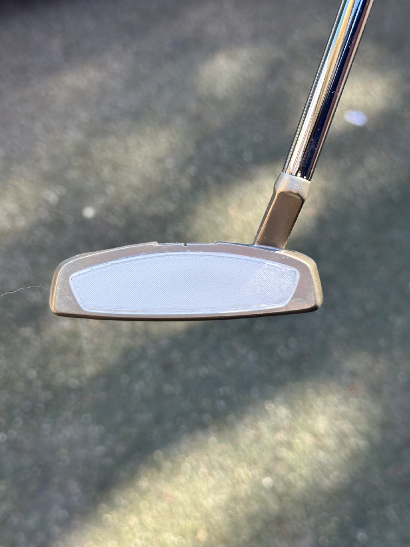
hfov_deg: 30.3
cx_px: 205
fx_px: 758
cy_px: 274
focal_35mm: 48
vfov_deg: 39.7
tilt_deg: -53.4
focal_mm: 6.86
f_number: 1.78
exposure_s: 1/167
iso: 80
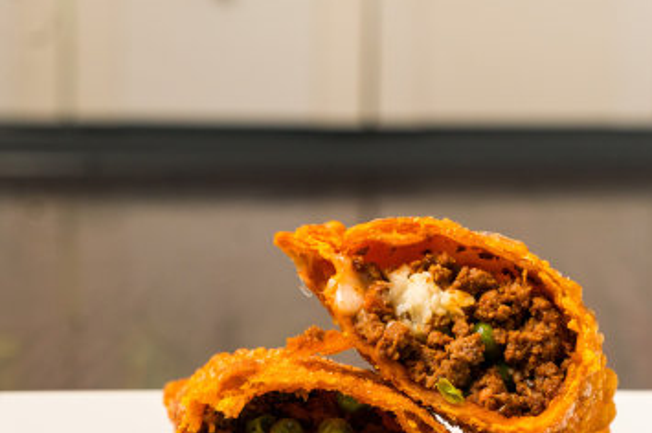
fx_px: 1620
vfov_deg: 15.1
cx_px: 342
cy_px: 367
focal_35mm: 90
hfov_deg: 22.7
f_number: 6.3
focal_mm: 51.9
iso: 400
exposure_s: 1/80
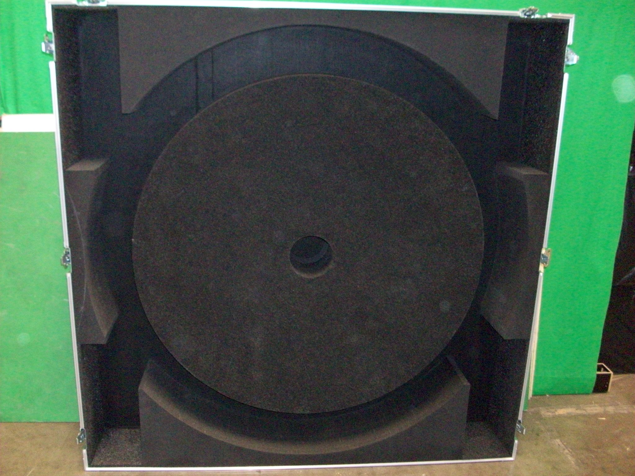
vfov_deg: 41.8
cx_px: 318
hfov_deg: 54.0
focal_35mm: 34
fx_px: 624
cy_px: 238
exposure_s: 1/60
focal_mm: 5.7
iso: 320
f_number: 2.8
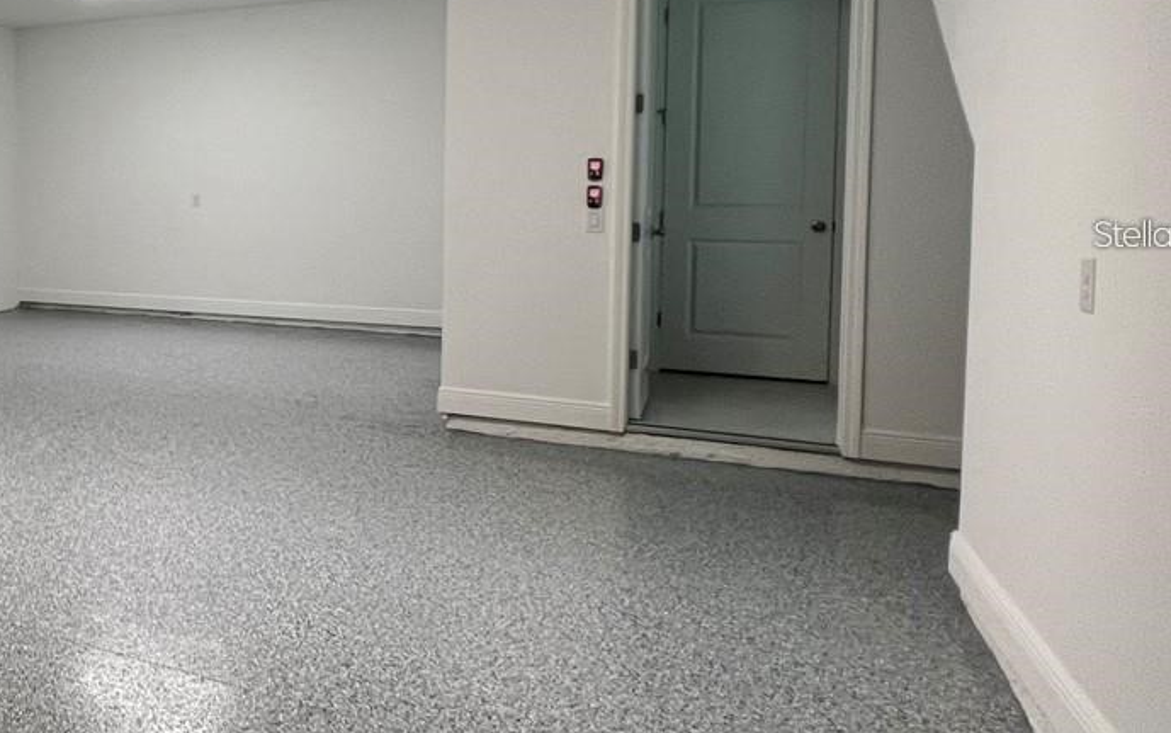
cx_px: -105
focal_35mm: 32
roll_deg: +0.4
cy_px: 233
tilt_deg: -2.1
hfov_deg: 45.4
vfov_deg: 38.9
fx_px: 1021
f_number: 1.8
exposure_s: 1/120
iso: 200
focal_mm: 1.57
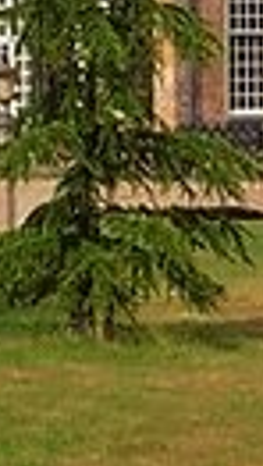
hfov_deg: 5.4
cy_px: -461
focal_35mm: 224
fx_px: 2768
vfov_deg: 9.1
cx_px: 7
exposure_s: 1/640
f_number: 4.5
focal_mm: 5.4
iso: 100
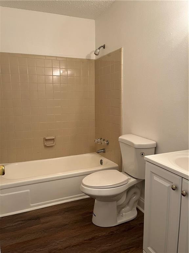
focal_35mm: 26
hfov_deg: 53.1
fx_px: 189
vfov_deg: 67.3
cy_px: 126
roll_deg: +1.3
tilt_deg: -9.2
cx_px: 94
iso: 100
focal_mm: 5.1
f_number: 1.6
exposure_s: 1/60
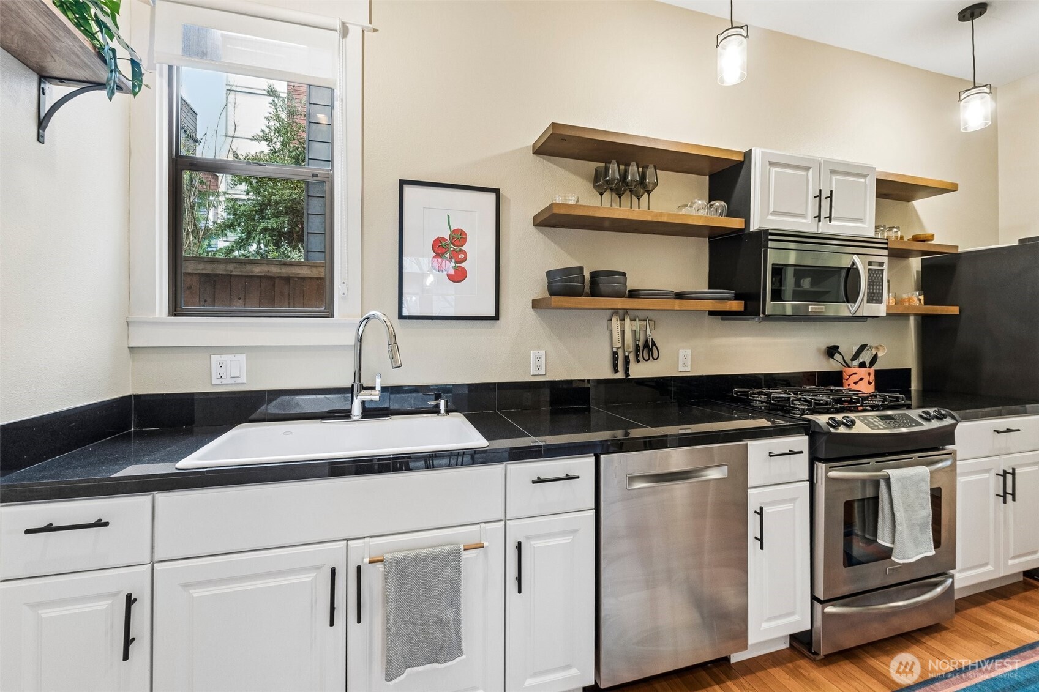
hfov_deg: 100.4
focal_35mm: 15
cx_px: 520
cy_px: 346
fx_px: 433
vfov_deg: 77.3
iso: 250
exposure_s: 1/4
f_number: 9
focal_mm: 10
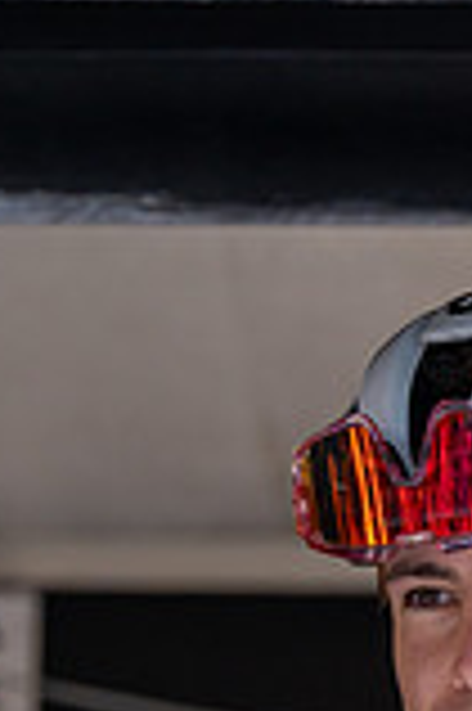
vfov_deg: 3.7
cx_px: 535
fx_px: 10918
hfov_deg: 2.5
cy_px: 878
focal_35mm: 554
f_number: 5.6
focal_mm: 194
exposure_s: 1/1000
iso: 1250
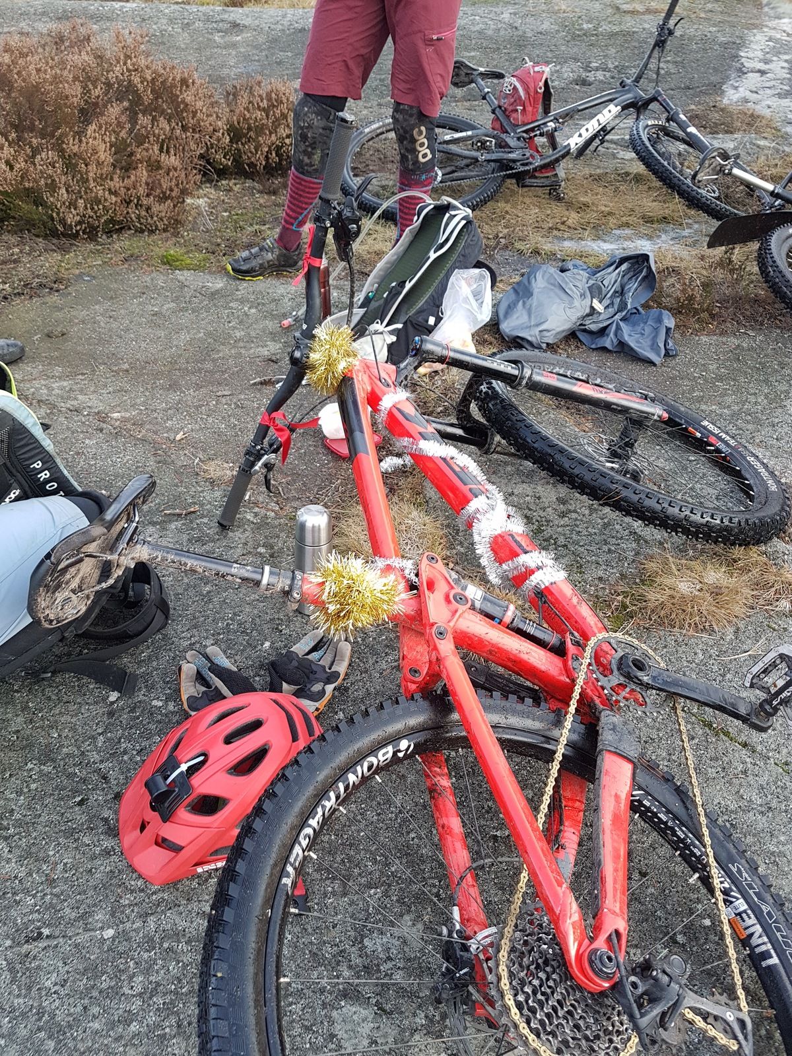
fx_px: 793
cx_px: 396
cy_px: 528
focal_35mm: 26
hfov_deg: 53.1
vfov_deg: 67.3
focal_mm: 4.2
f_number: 1.7
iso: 50
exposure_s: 1/50
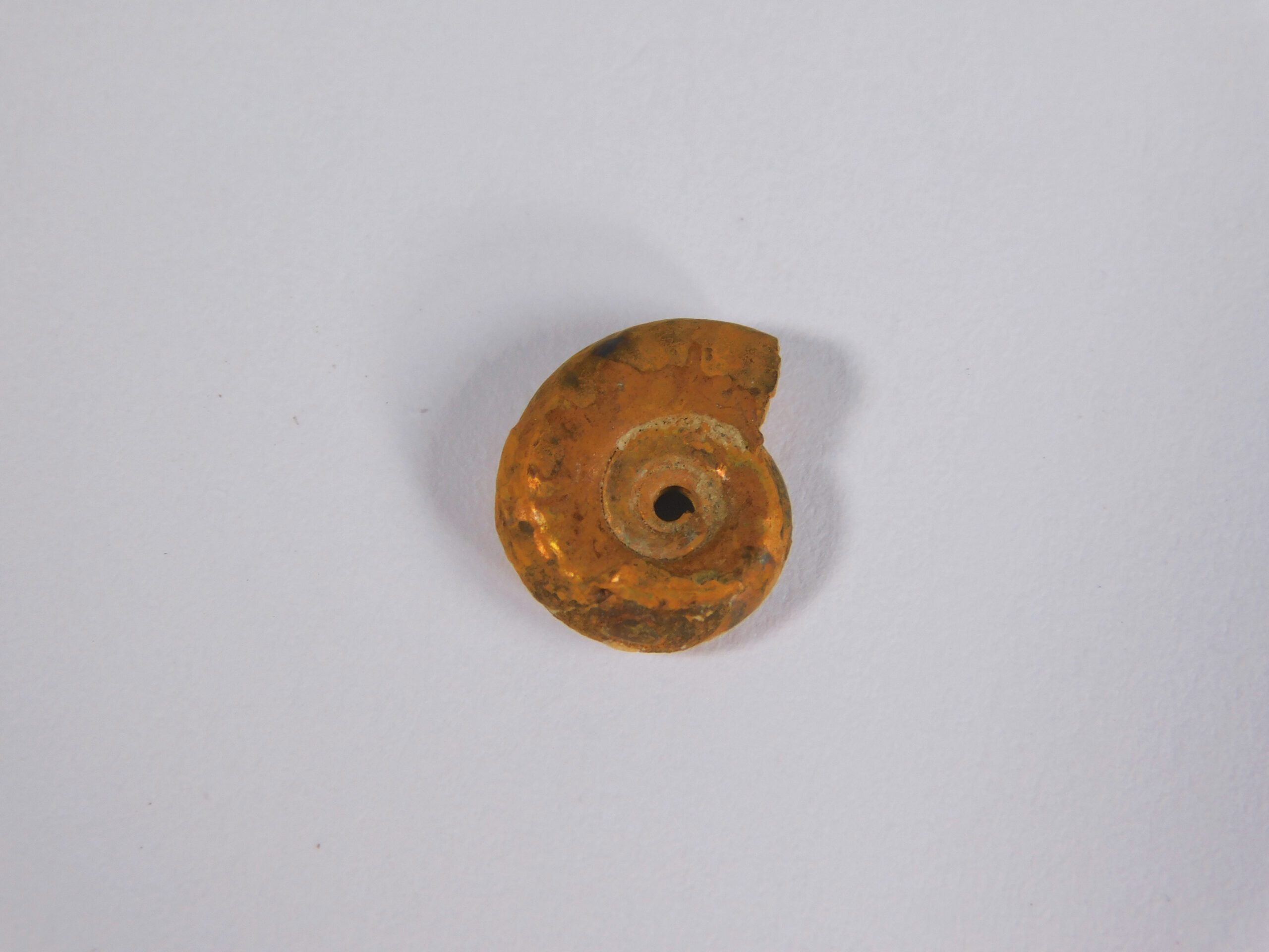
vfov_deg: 7.4
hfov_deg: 9.8
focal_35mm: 202
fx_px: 7405
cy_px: 476
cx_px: 634
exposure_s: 1/125
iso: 125
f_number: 5.4
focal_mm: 35.9
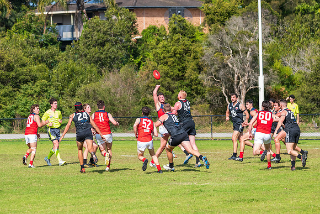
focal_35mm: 263
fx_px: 2338
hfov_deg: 7.8
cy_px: 101
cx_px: 168
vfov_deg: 5.2
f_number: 9
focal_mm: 250
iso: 800
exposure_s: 1/1600
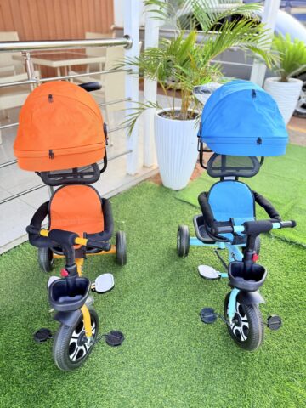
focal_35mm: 24
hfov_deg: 56.8
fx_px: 283
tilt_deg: -31.8
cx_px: 153
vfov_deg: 71.6
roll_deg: -3.1
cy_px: 204
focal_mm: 6.76
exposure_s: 1/207
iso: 64
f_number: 1.78
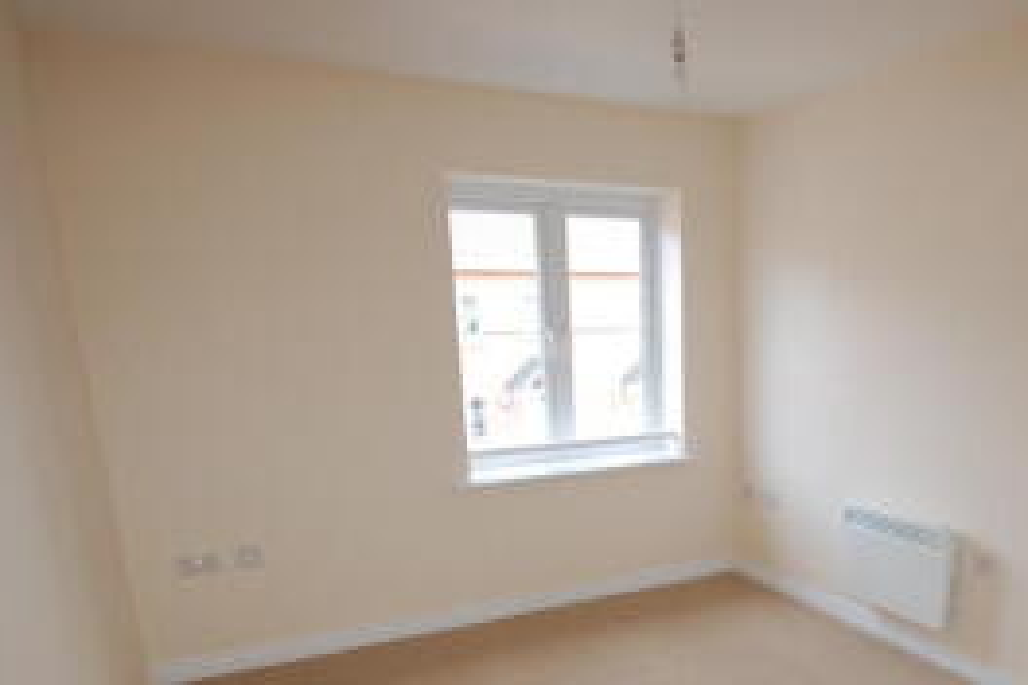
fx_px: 771
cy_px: 555
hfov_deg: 65.4
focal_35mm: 27
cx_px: 693
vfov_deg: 45.3
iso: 800
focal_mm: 10
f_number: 3.5
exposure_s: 1/200
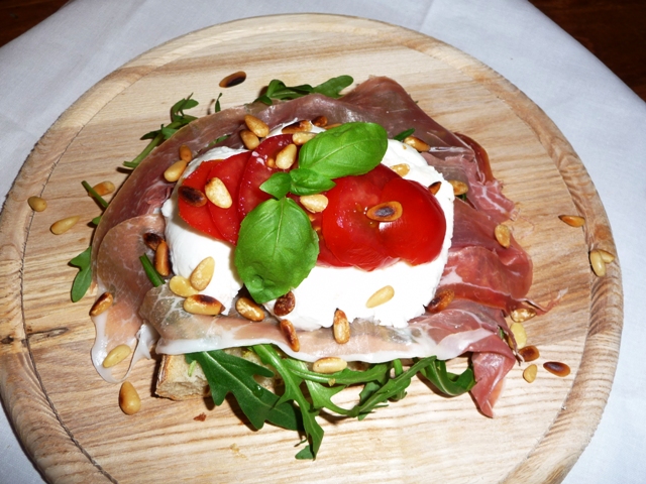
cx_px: 323
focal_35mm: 34
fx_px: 635
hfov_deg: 54.0
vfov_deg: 41.8
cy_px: 242
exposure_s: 1/30
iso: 100
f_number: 3.6
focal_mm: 5.6
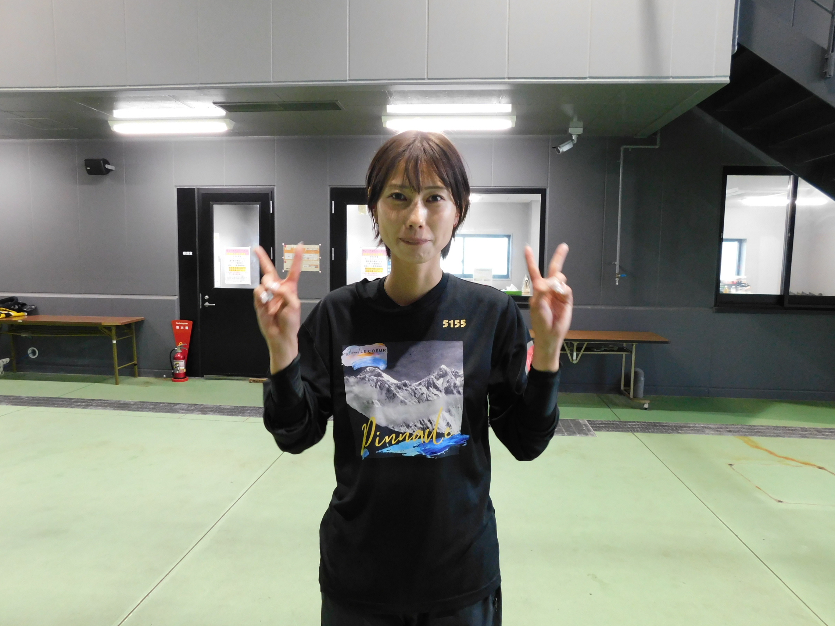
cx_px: 418
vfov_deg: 58.9
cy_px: 313
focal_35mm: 23
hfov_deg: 73.9
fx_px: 555
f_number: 3
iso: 360
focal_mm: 4
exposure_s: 1/30
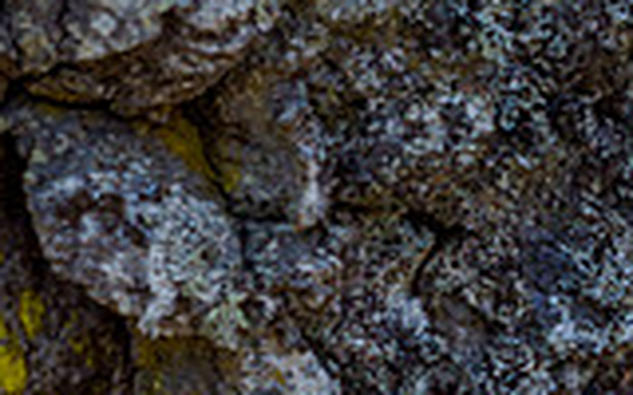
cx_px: 1252
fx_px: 5986
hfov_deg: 5.9
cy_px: 65
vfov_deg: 3.8
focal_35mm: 347
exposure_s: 1/125
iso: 200
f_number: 5.6
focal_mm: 40
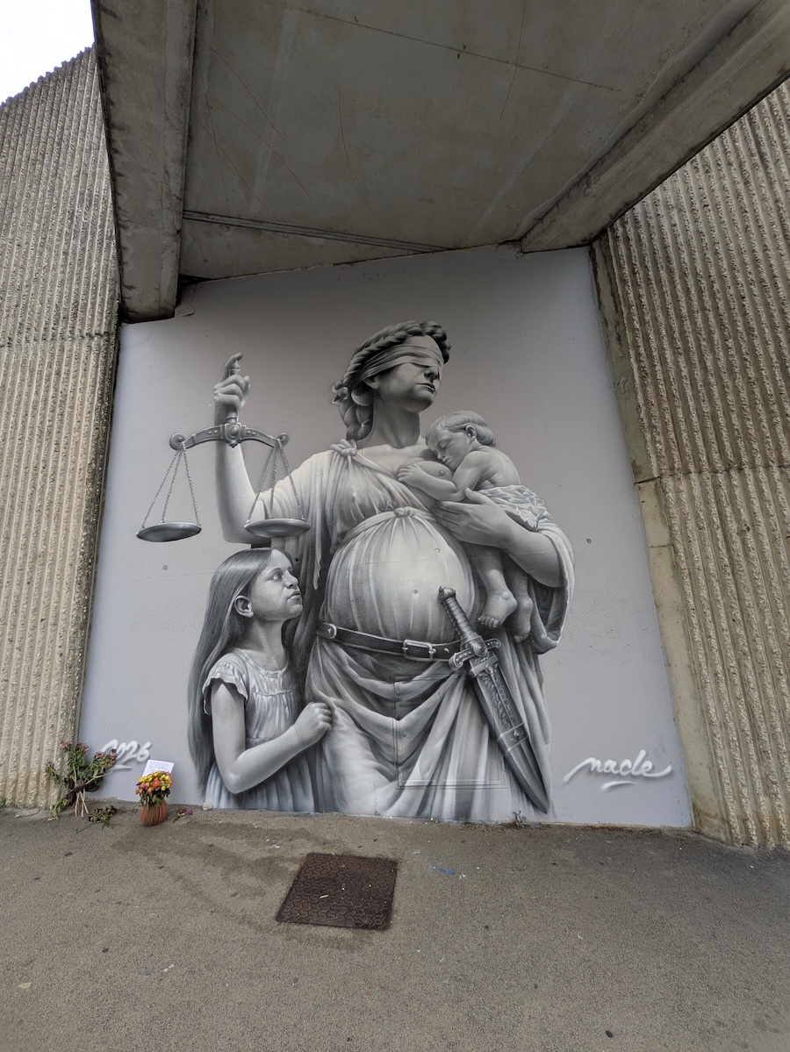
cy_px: 526
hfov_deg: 85.7
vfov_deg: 102.0
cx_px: 395
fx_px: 426
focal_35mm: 14
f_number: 2.2
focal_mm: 1.83
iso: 36
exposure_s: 1/139
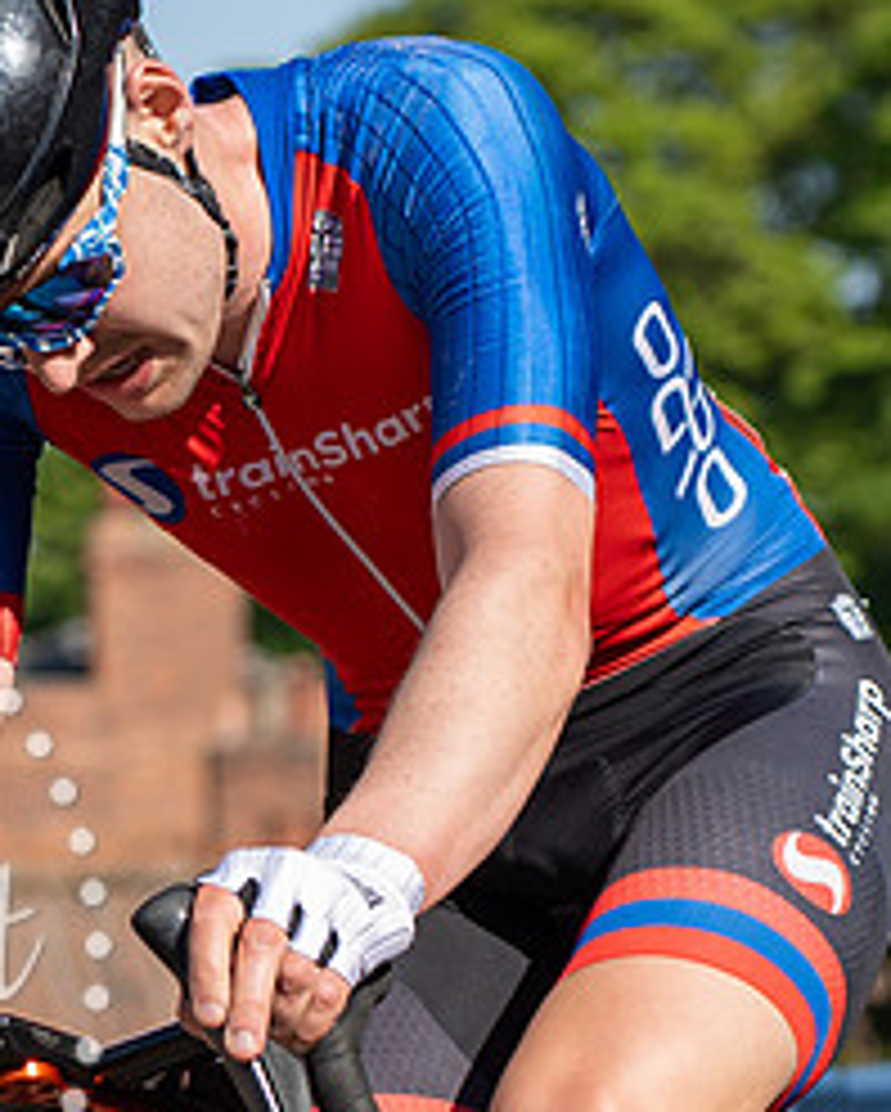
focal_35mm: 296
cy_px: 1034
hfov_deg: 5.2
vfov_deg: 6.5
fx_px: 9745
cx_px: -12
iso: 100
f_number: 3.5
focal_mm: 73
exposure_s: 1/1000
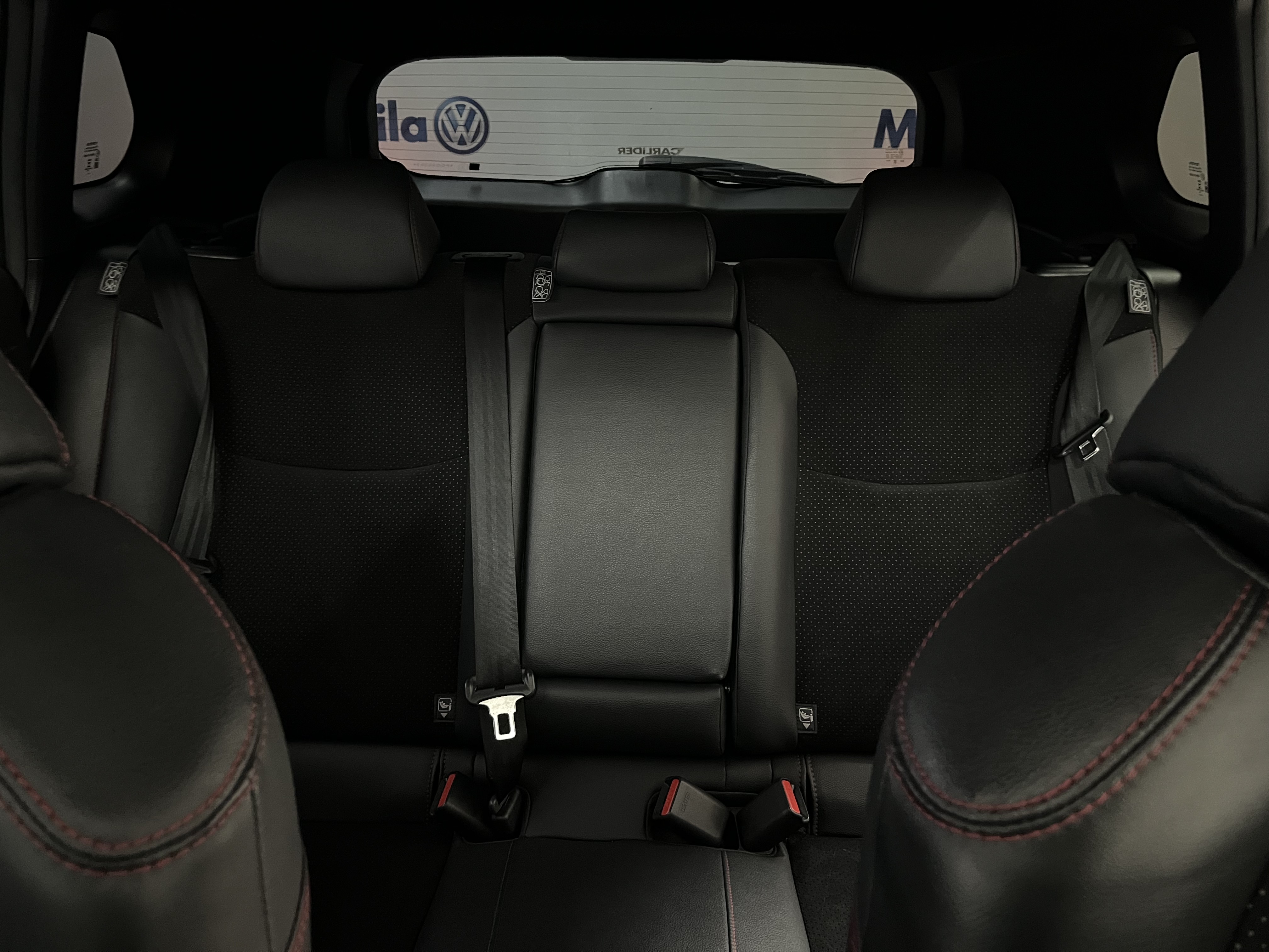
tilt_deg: -19.0
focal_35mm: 26
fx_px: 953
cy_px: 476
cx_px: 634
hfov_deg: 67.3
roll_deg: -0.4
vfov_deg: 53.1
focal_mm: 5.1
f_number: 1.6
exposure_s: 1/17
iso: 1250
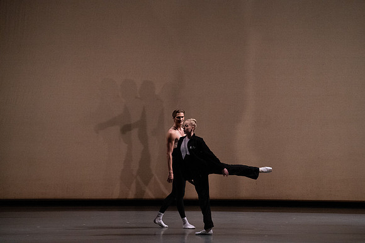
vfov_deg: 7.5
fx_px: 1846
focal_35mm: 182
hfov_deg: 11.3
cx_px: 182
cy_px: 122
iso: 12800
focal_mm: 182
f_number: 6.3
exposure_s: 1/500
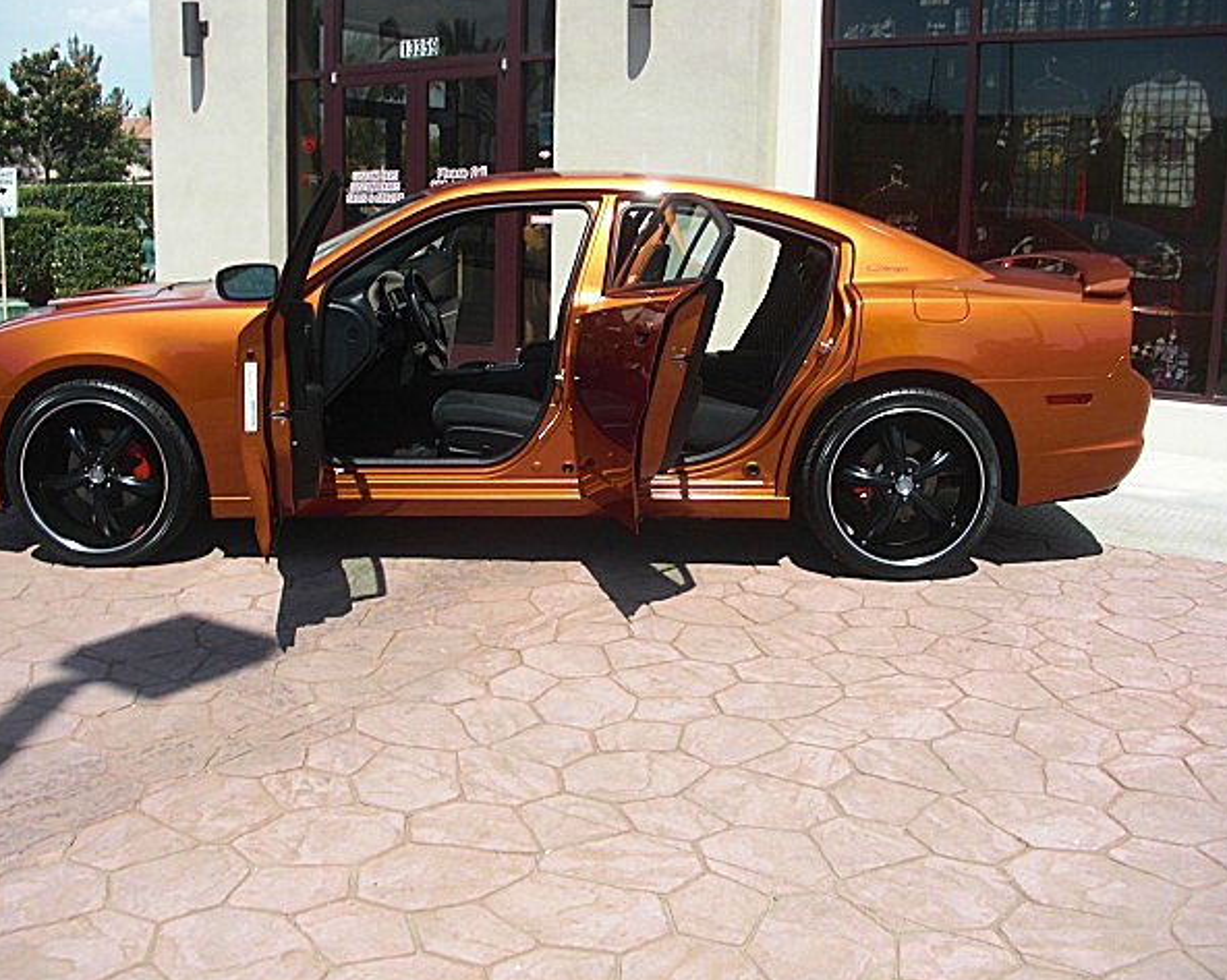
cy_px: 487
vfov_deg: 39.1
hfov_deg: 48.0
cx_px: 593
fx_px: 1379
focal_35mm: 38
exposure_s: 1/125
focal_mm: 6.3
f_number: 7.9
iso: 50
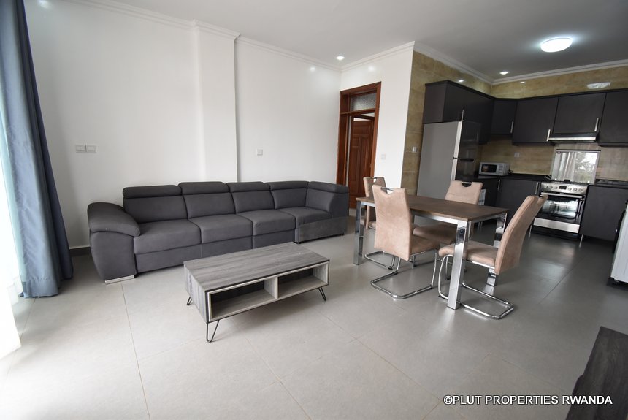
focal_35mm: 15
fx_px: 262
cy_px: 210
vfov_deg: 77.4
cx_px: 314
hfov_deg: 100.3
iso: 720
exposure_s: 1/60
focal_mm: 10
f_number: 4.5
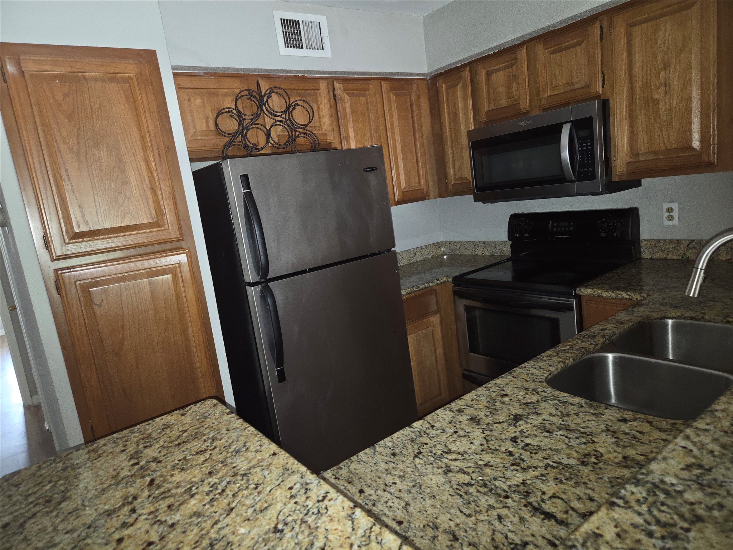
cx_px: 366
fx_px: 487
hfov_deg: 73.9
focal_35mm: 23
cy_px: 275
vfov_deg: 58.9
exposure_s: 1/12
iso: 400
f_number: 1.8
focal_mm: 5.4
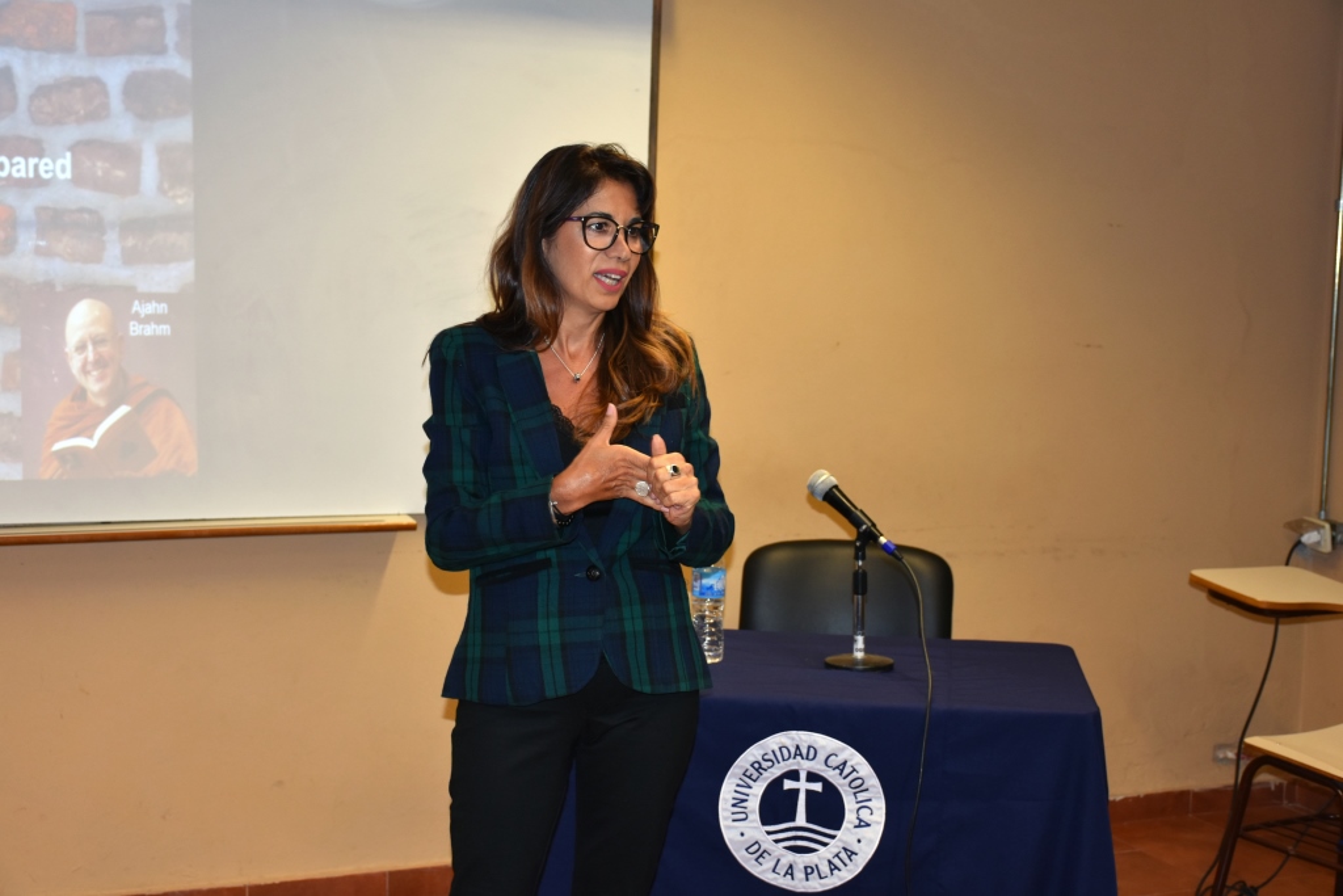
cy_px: 448
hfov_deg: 37.8
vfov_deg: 25.8
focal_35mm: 52
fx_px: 1959
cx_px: 672
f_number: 4.2
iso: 560
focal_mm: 35
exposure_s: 1/60
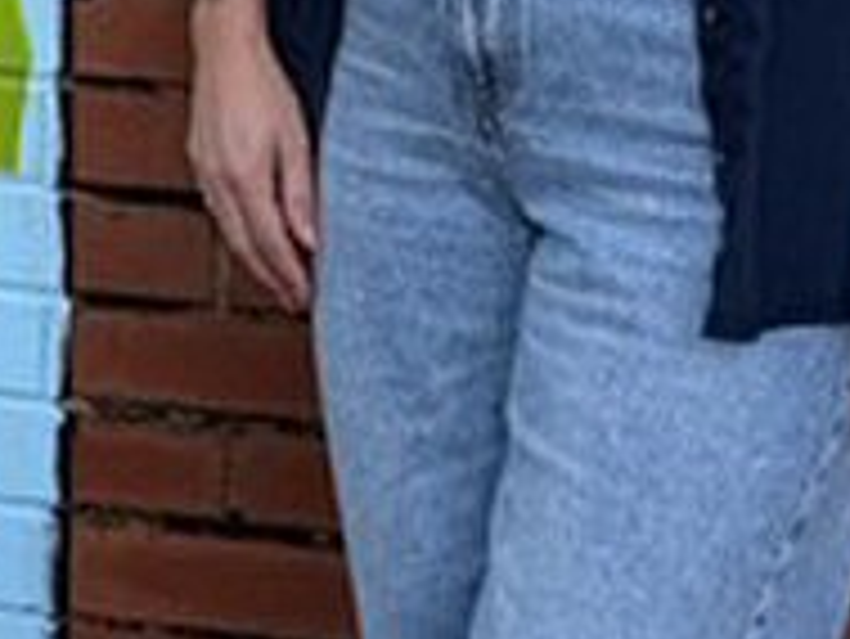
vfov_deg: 8.9
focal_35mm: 152
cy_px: -889
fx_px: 3735
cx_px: -1435
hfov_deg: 10.4
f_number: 1.78
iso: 80
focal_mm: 6.76
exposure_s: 1/1018
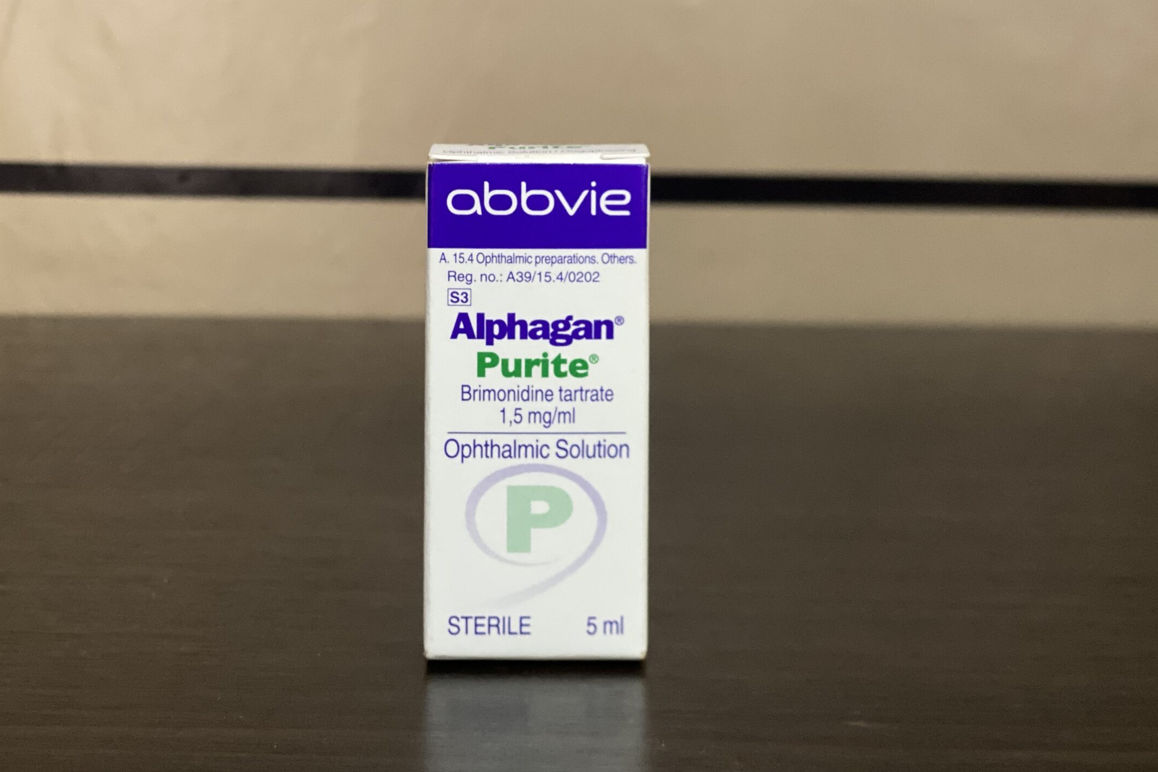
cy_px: 310
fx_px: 2091
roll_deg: +0.6
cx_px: 559
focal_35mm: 65
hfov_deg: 31.0
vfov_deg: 20.9
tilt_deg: -6.0
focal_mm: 6
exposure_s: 1/40
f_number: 2
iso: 200
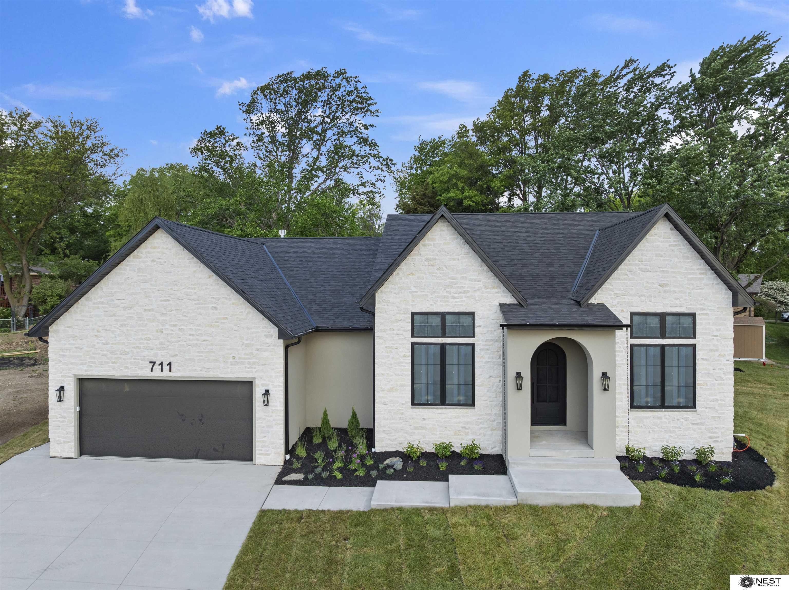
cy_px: 295
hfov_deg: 71.6
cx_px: 394
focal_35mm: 24
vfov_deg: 56.8
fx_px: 547
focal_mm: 12.29
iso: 130
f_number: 2.8
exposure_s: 1/500
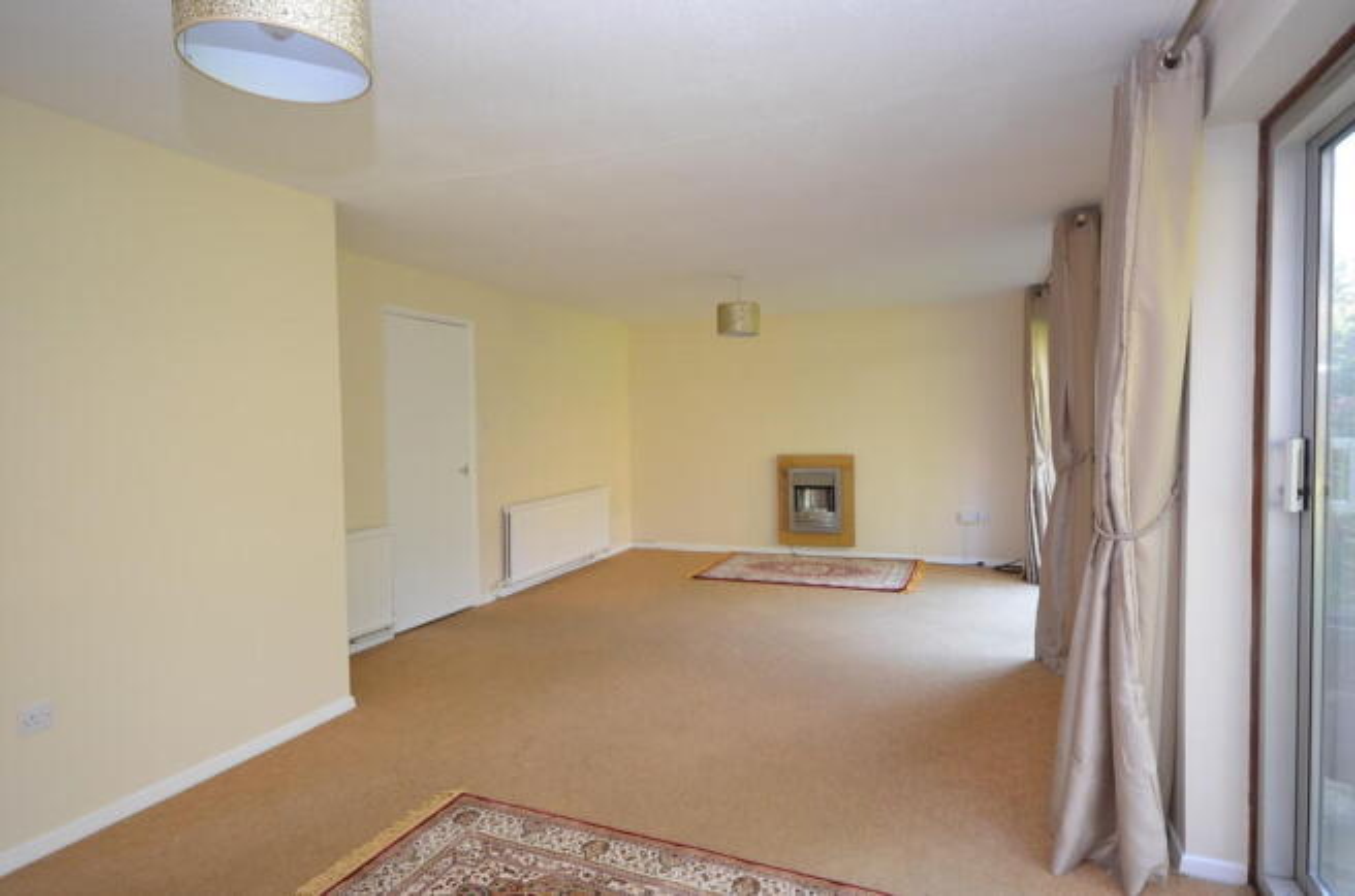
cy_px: 448
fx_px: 732
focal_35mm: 20
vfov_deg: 62.9
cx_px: 678
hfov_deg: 85.6
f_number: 4.5
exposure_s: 1/60
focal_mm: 13
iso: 640
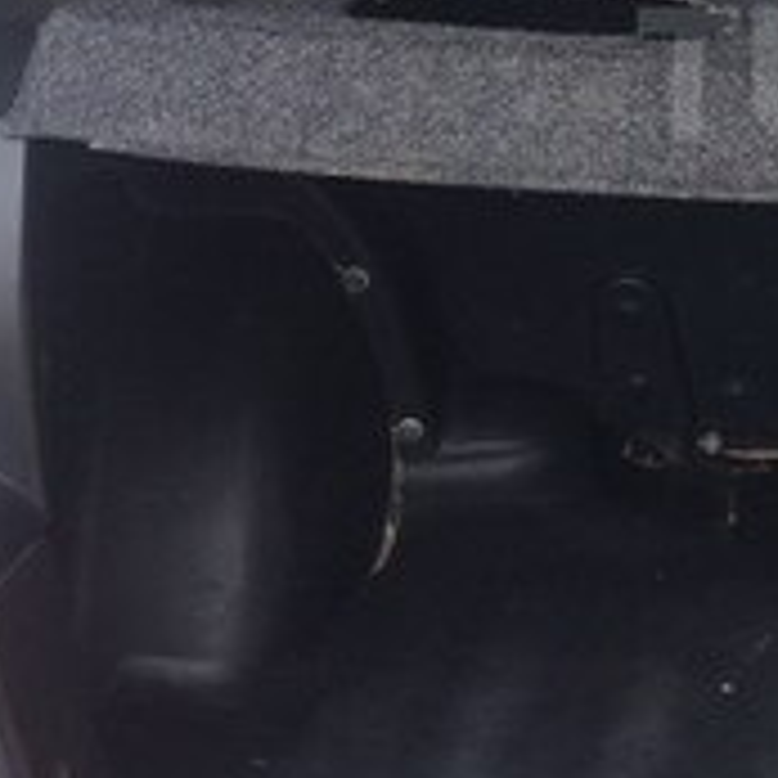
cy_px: 74
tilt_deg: -9.8
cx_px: 1097
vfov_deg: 17.5
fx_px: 2492
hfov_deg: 16.5
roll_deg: -1.6
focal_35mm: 98
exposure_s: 1/208
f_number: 2.2
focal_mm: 4.15
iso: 32
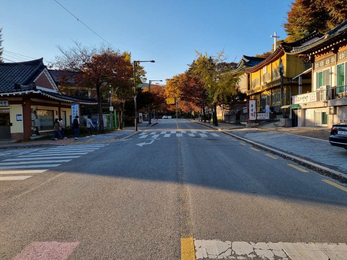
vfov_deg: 53.1
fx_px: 261
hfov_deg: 67.3
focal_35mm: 26
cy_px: 130
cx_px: 174
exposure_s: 1/1250
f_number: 1.8
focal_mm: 5.4
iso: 50
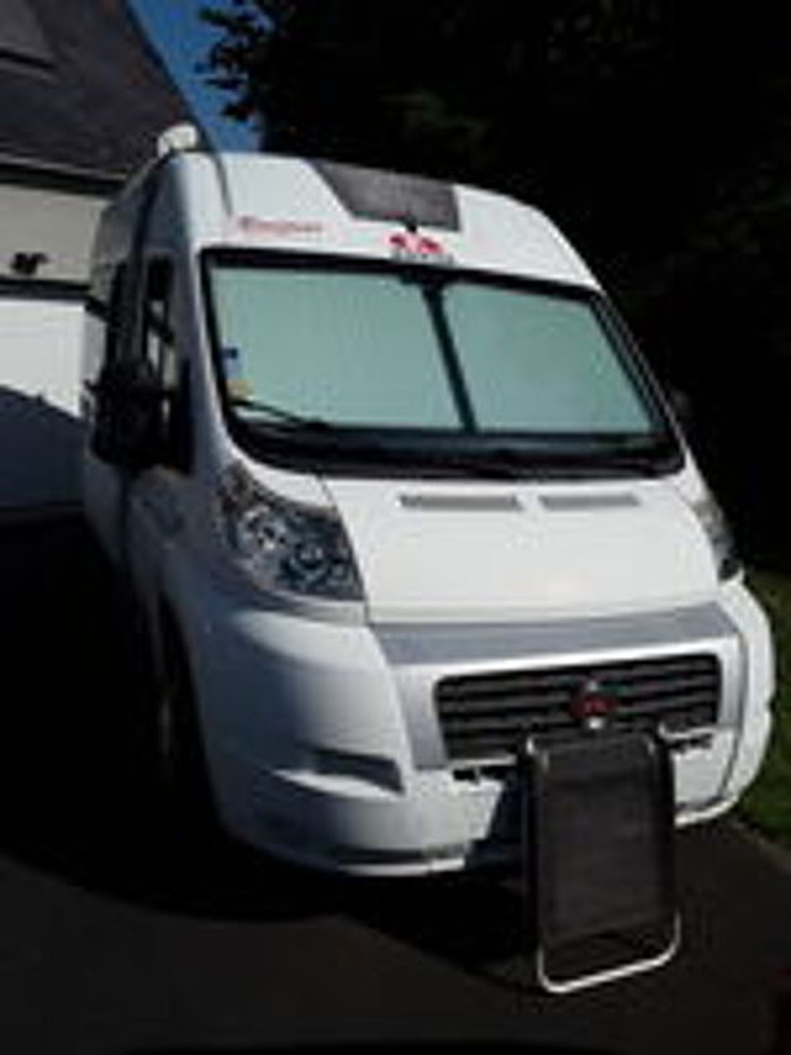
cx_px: 396
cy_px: 528
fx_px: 823
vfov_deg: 65.3
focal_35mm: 27
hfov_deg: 51.4
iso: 40
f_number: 1.9
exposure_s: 1/5128
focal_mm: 2.91
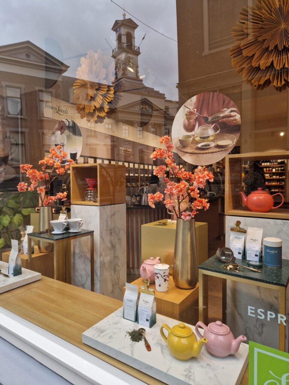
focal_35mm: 23
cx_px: 144
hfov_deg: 58.9
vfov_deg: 73.9
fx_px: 256
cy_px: 192
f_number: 1.8
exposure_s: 1/182
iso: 50
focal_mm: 5.4
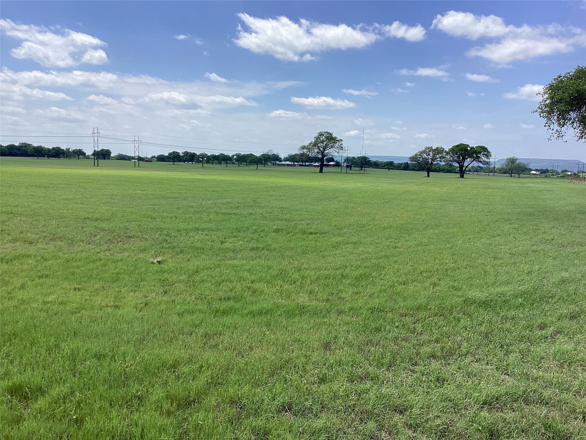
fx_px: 525
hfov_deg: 58.4
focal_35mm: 31
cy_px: 220
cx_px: 293
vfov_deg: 45.4
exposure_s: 1/543
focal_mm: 3.3
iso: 25
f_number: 2.4
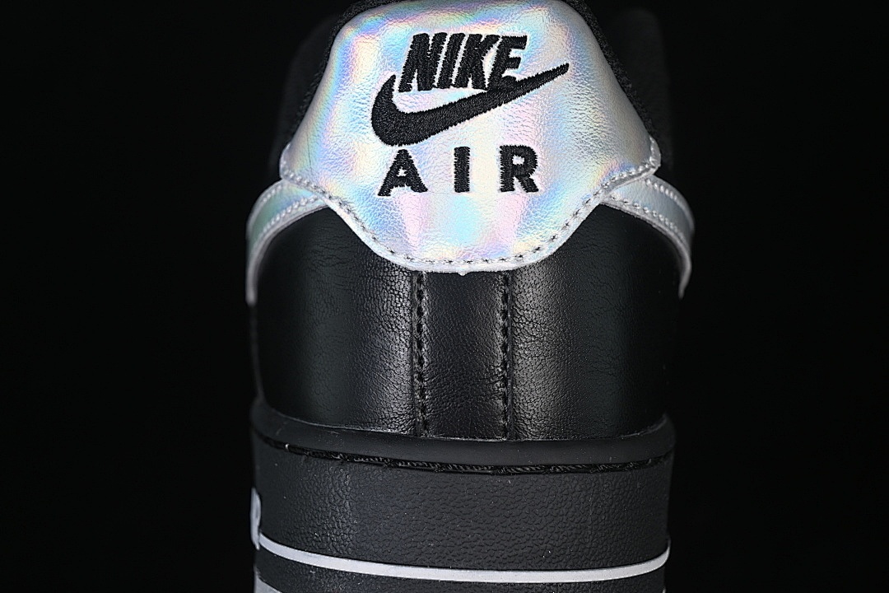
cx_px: 444
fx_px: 1852
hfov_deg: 27.0
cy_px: 296
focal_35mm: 75
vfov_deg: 18.2
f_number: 6.3
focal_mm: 50
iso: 160
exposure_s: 1/50
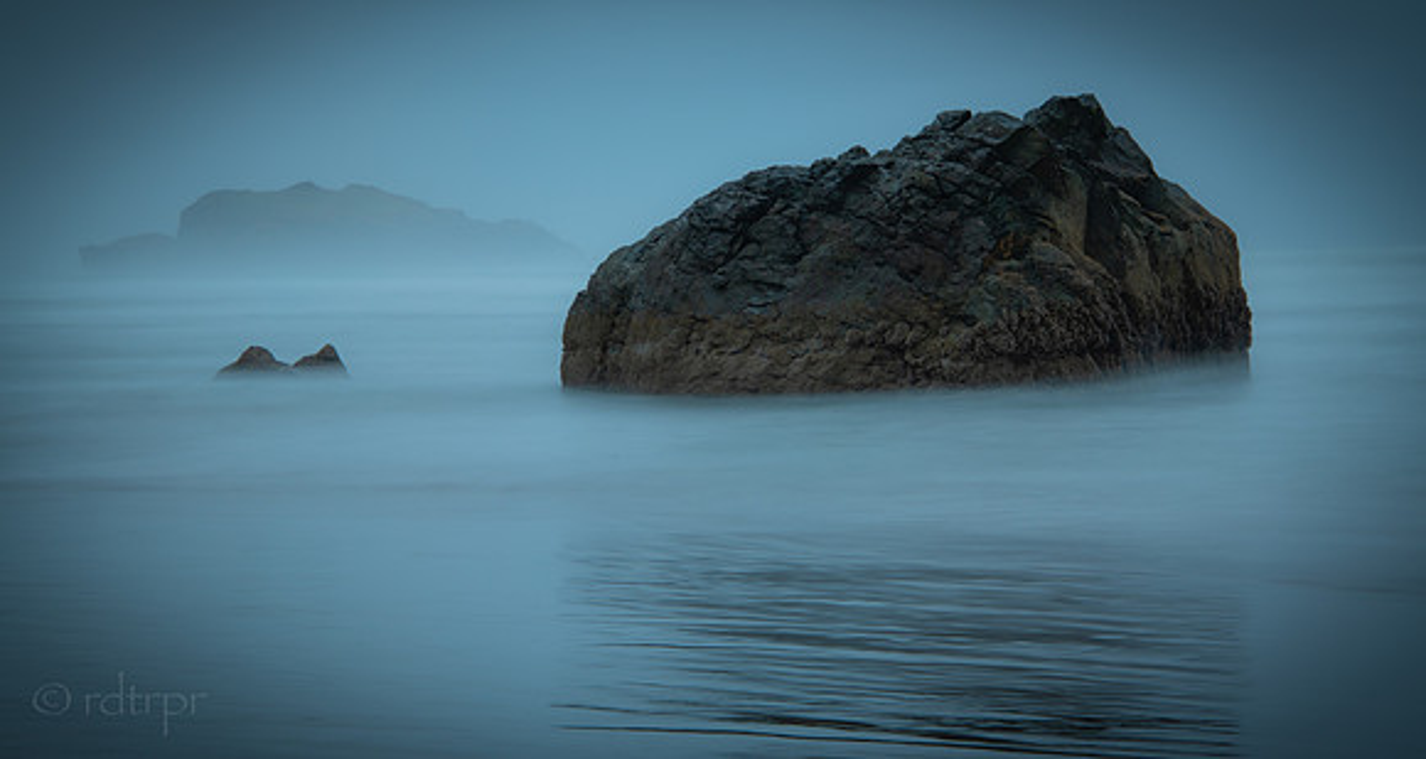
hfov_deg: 14.6
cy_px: 366
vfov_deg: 7.8
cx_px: 700
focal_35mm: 149
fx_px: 5560
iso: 100
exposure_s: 15
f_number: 22
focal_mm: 135
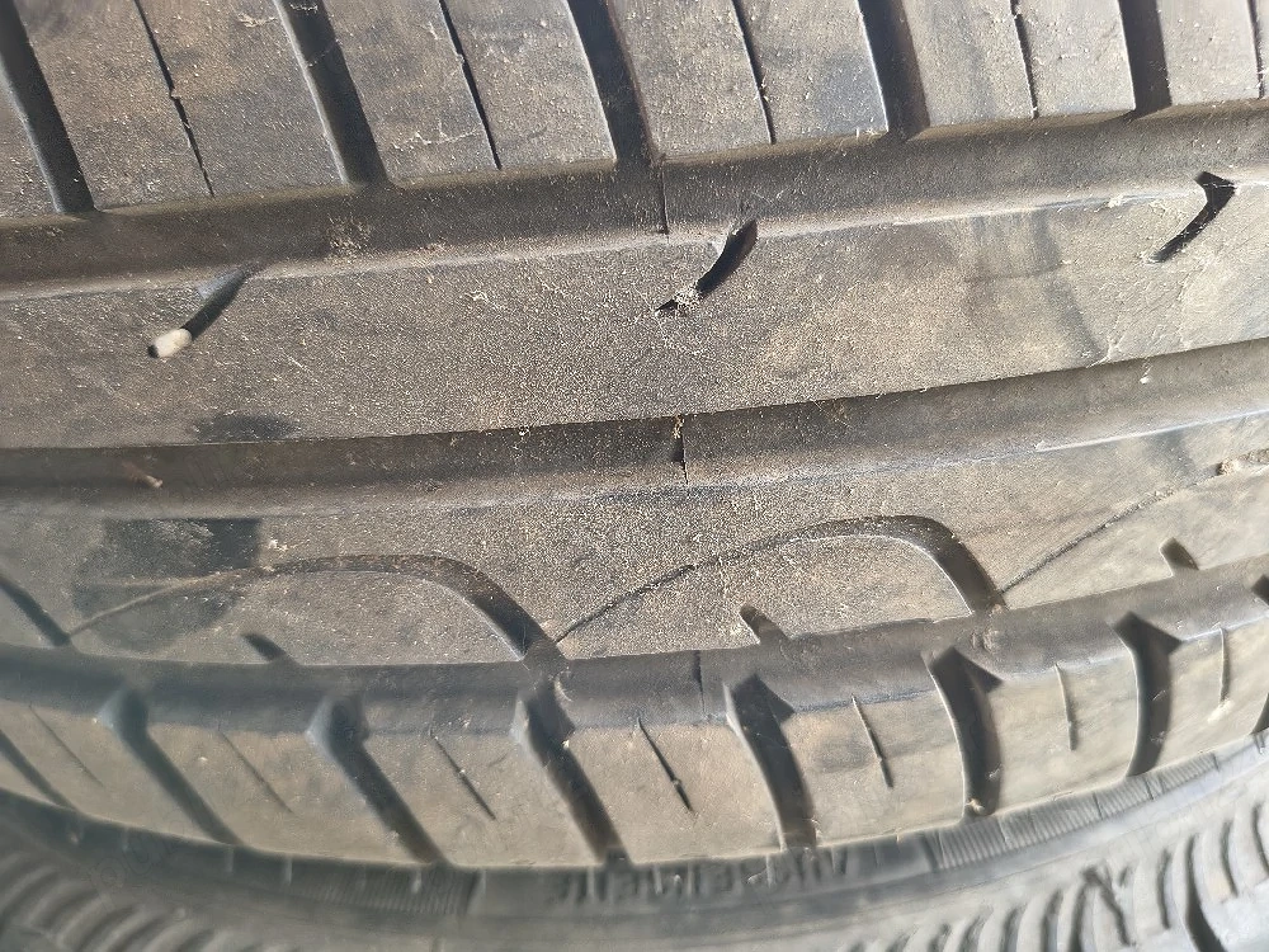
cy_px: 476
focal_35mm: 24
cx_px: 634
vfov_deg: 56.8
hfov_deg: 71.6
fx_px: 880
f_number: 1.8
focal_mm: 5.56
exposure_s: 1/50.3
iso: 798
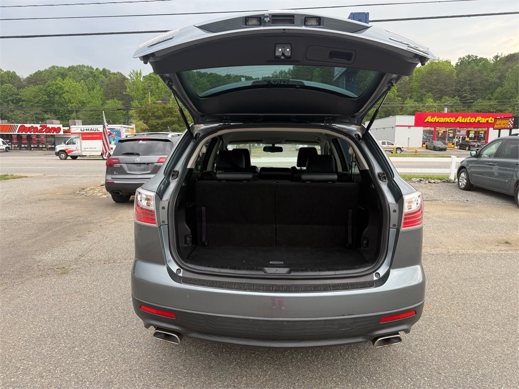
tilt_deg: -7.9
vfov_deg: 56.8
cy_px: 194
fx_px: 360
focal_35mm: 24
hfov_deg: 71.6
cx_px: 260
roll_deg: -0.5
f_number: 1.78
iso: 80
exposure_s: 1/612
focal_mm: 6.76
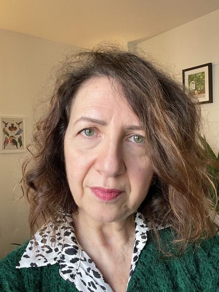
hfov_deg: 46.8
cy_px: 146
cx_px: 110
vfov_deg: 60.0
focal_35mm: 30
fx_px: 253
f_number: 2.2
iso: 125
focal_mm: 2.71
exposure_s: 1/60
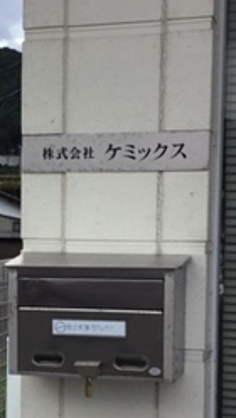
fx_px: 965
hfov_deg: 13.6
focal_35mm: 87
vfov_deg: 24.3
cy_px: 280
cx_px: -29
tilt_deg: -4.9
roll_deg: -0.6
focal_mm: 3.3
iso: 25
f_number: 2.4
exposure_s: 1/926
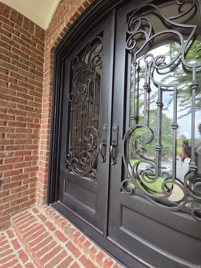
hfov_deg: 89.9
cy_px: 134
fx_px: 101
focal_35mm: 13
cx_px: 100
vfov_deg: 106.2
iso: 500
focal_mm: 2.2
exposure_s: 1/240
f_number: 2.2
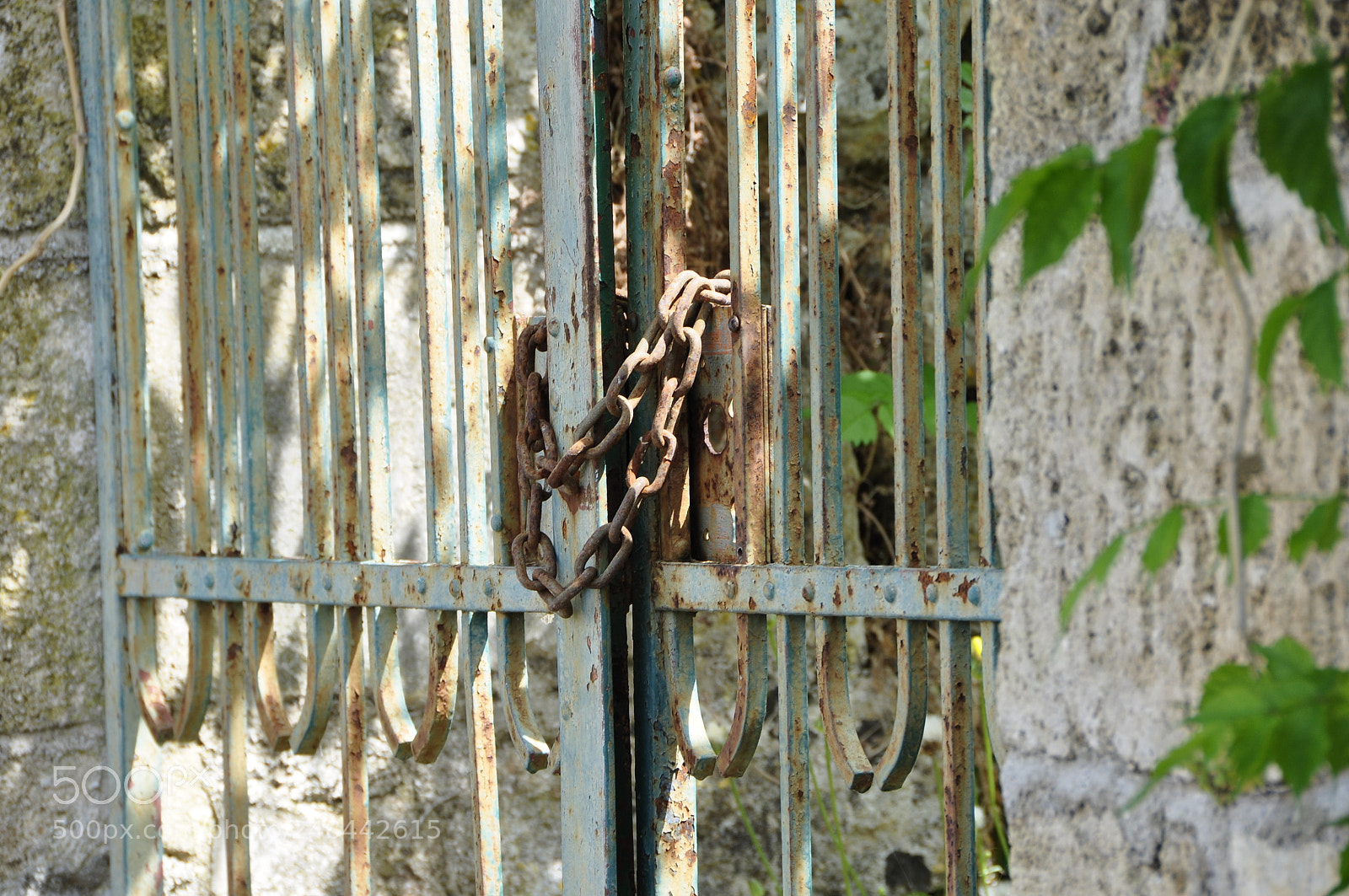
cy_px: 448
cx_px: 674
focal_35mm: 300
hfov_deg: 6.9
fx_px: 11229
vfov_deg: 4.6
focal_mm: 200
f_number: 9
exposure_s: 1/100
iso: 200
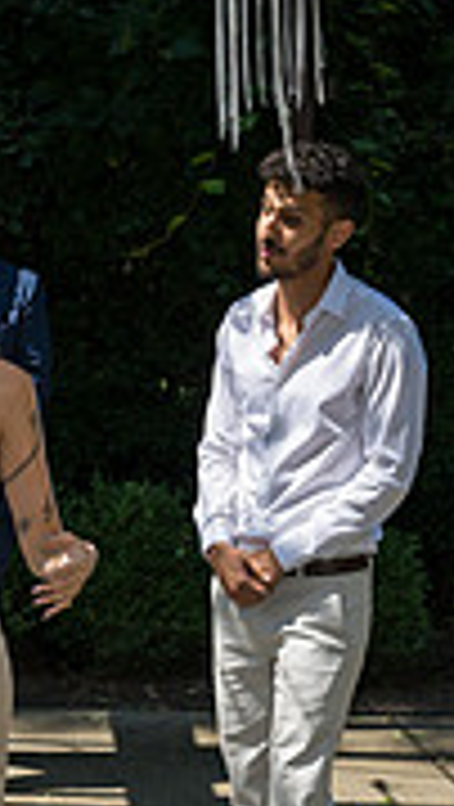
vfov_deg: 21.7
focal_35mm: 95
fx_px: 2028
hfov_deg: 12.6
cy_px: 777
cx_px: -23
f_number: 4.8
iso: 100
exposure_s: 1/500
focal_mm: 27.5
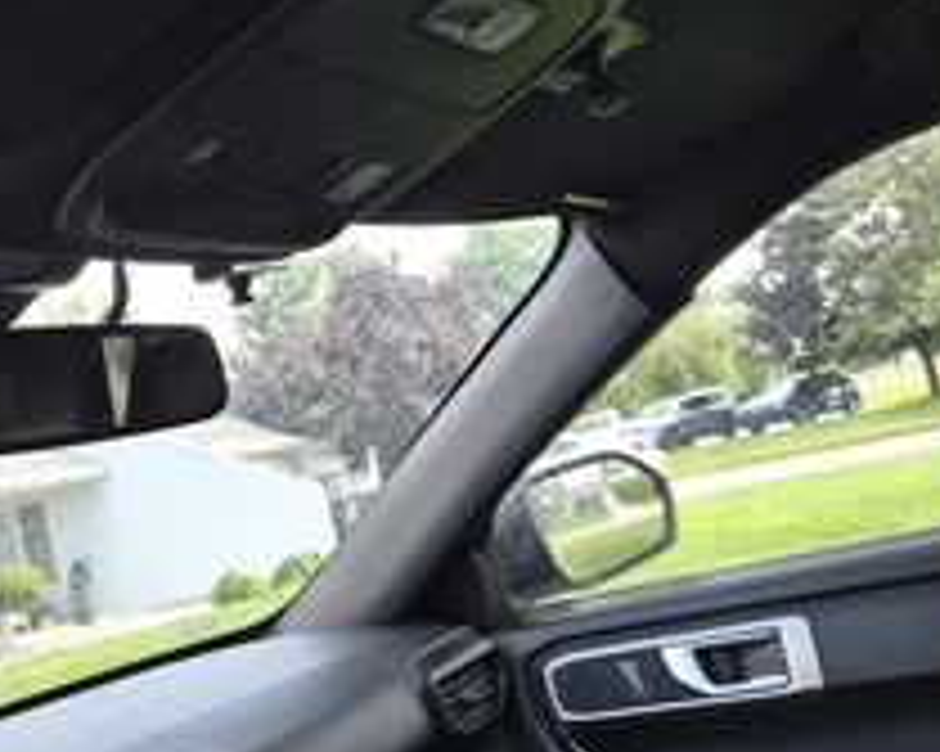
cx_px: 247
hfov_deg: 41.8
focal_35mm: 43
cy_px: 365
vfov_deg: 34.9
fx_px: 1196
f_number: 1.8
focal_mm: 5.4
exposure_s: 1/180
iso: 50
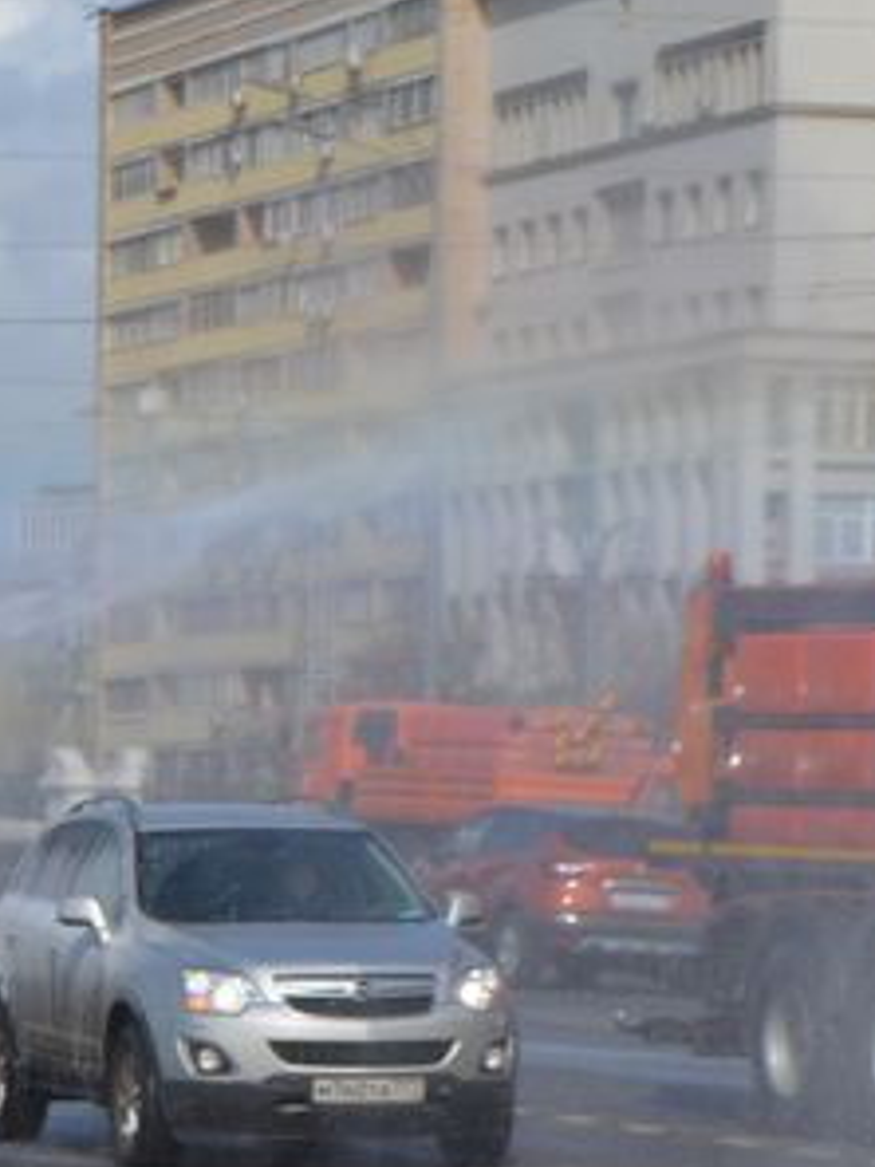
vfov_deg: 9.2
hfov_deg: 6.9
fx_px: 7223
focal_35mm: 214
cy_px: 930
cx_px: -201
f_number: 9
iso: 100
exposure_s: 1/320
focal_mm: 55
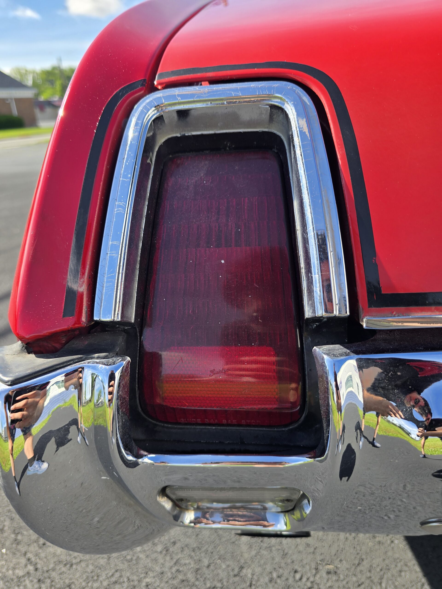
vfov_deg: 73.9
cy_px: 294
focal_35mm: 23
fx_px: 392
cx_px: 221
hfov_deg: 58.9
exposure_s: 1/453
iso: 12
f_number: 1.7
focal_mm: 6.3
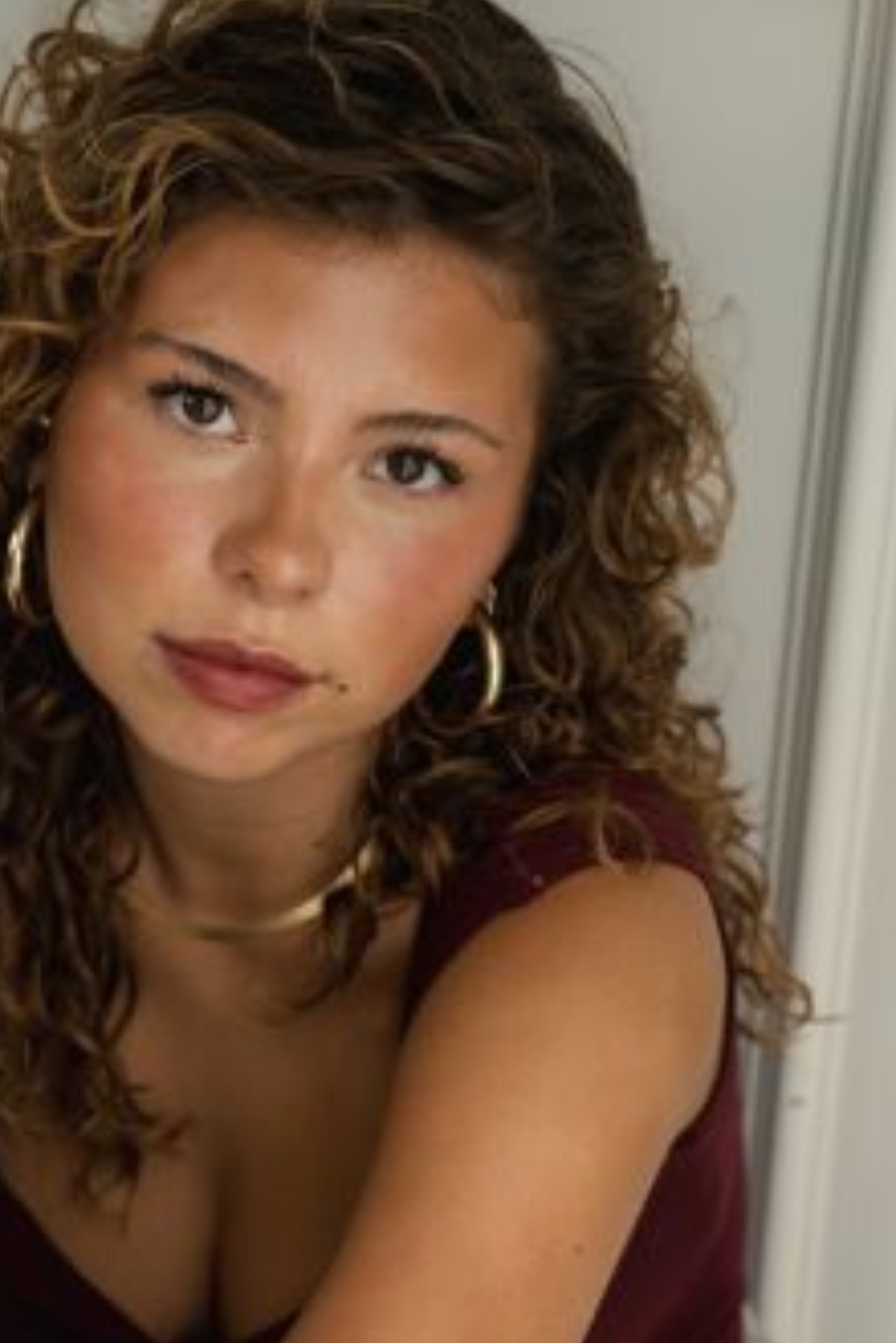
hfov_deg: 14.5
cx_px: 175
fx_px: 3509
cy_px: 979
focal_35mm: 94
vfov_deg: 21.5
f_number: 2.8
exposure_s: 1/160
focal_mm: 46
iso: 100
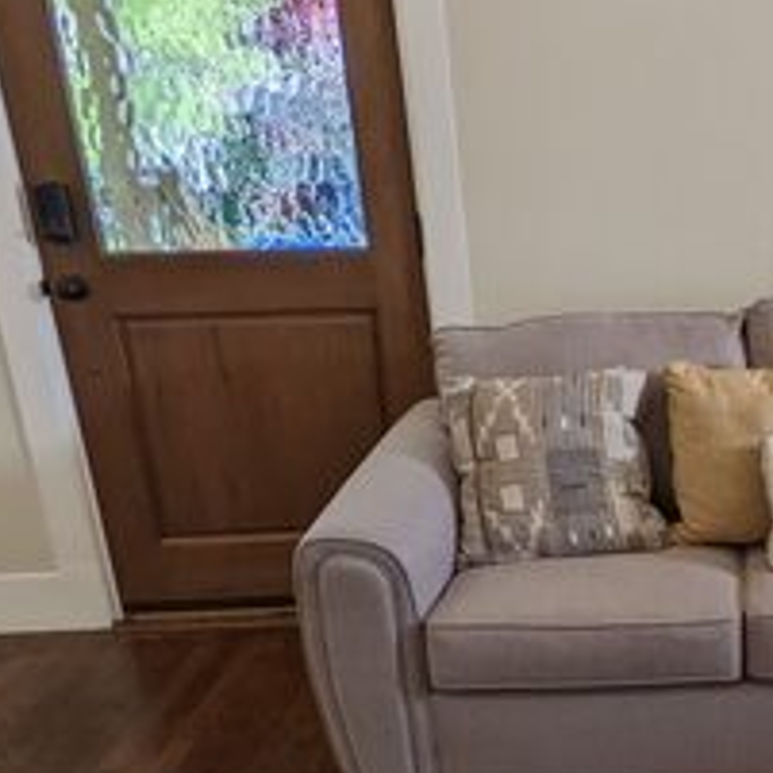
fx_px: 1187
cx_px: 829
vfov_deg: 35.8
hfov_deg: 32.2
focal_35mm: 47
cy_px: 496
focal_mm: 2.22
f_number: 2.2
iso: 32
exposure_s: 1/120
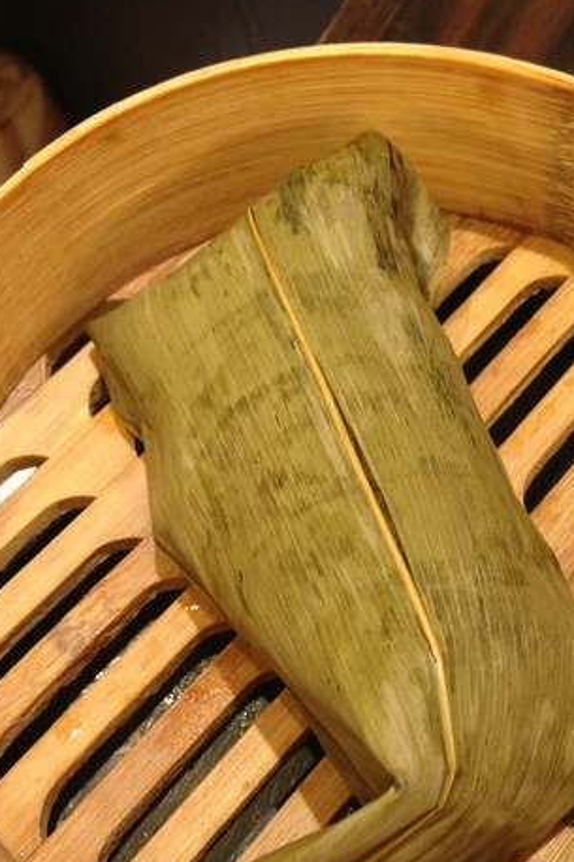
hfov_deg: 28.0
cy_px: 519
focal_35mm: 48
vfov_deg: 40.9
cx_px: 350
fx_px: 1149
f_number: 2.4
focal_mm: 4.13
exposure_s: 1/20
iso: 200
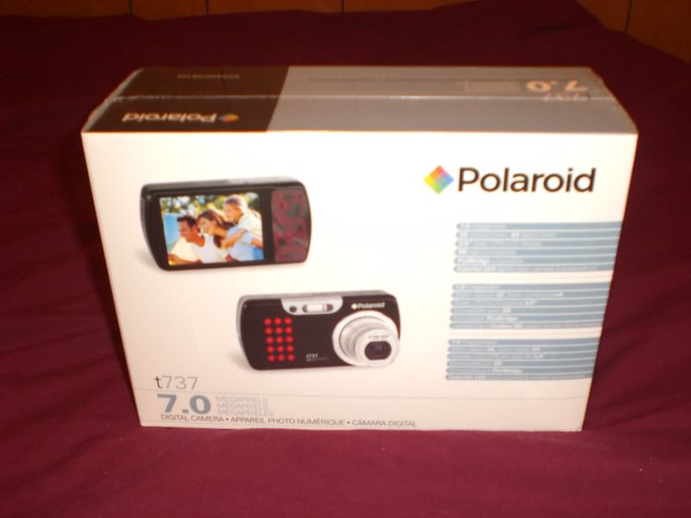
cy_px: 259
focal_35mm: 38
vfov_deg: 37.7
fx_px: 759
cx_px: 346
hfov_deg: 49.0
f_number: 3.1
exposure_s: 1/60
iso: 200
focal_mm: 6.3
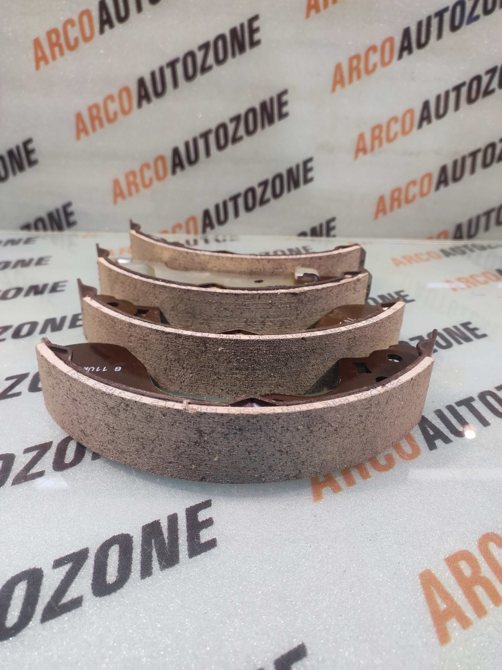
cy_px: 335
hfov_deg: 74.7
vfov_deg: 91.1
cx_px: 251
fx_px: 329
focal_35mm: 17
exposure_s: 1/50
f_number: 1.79
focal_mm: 4.74
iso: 316
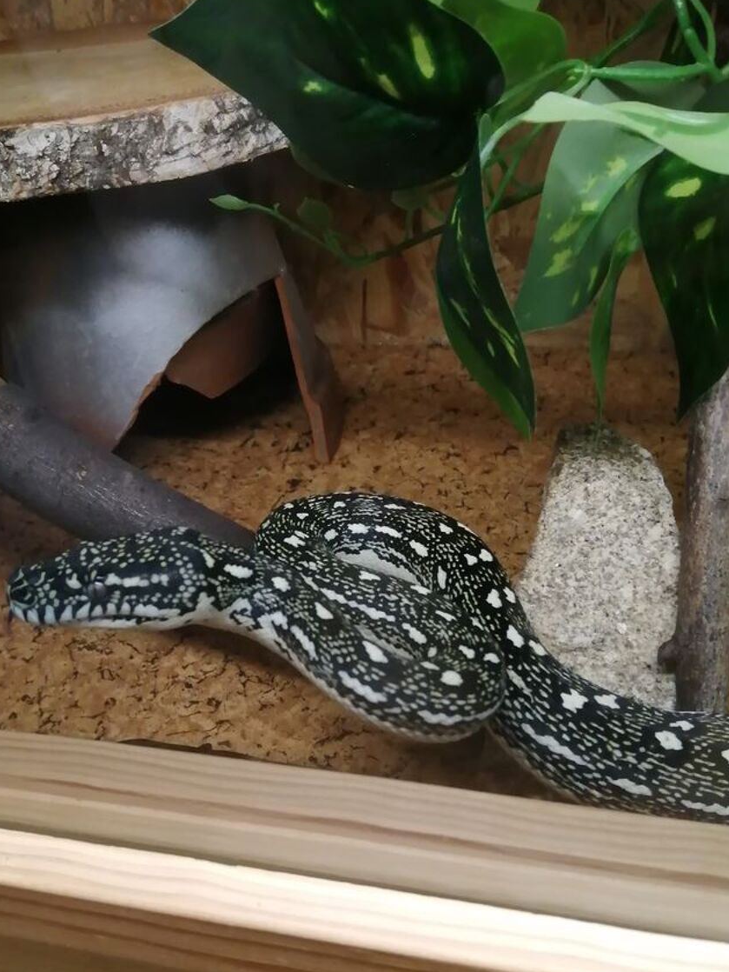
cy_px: 545
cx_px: 332
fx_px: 870
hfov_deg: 45.4
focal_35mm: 31
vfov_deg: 58.2
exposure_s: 1/100
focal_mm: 3.6
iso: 320
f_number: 1.8
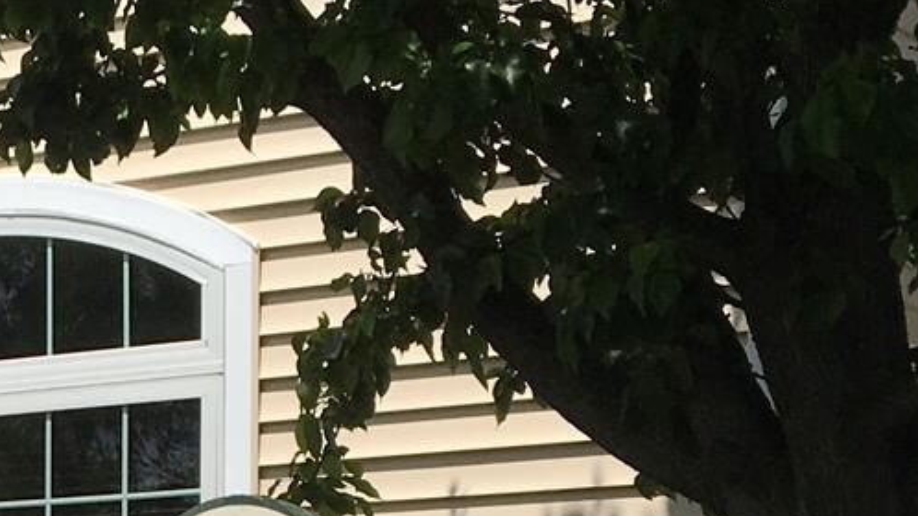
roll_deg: -0.3
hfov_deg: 16.1
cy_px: 756
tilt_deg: +0.7
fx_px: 3115
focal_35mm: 128
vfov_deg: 9.2
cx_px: -184
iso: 25
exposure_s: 1/2653
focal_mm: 4.15
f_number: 2.2
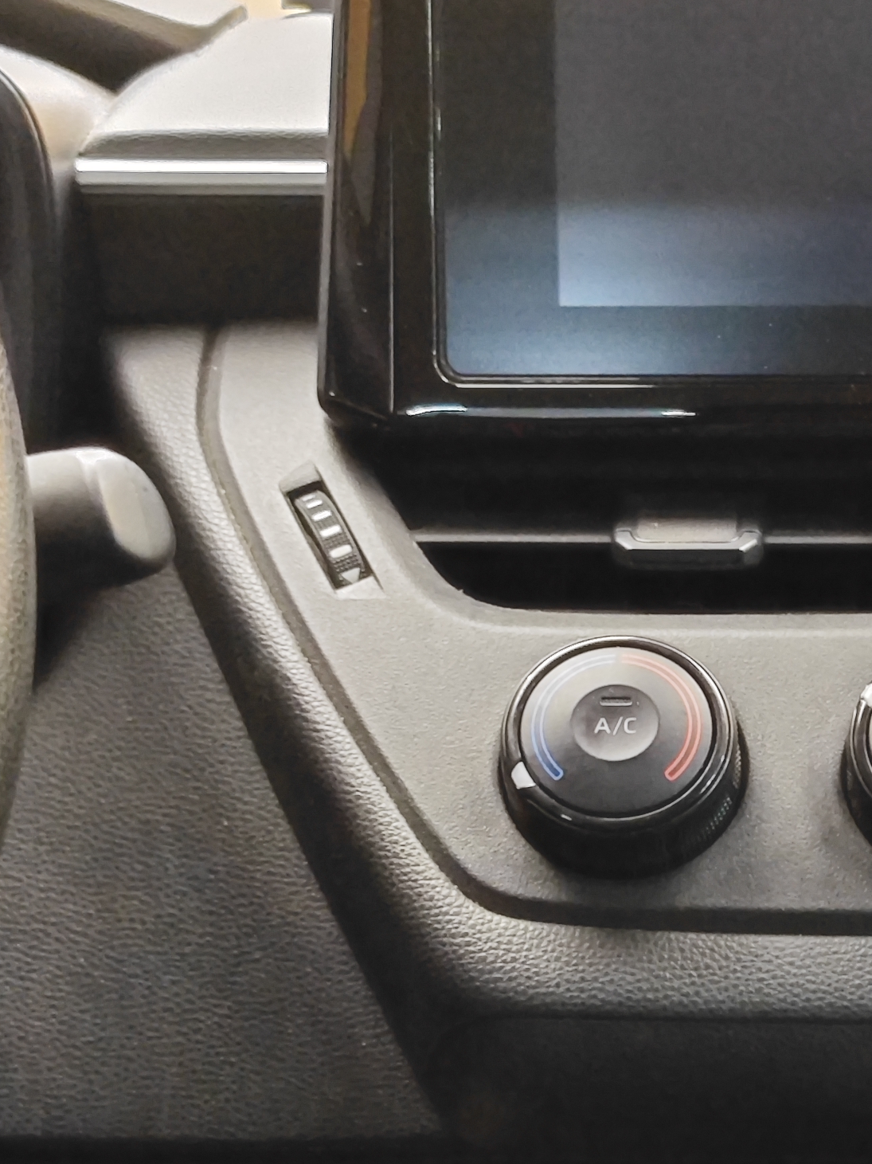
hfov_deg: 11.3
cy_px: 1098
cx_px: 952
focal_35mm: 129
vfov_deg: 15.1
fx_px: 4335
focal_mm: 8.7
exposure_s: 1/62.5
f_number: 1.9
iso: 1250
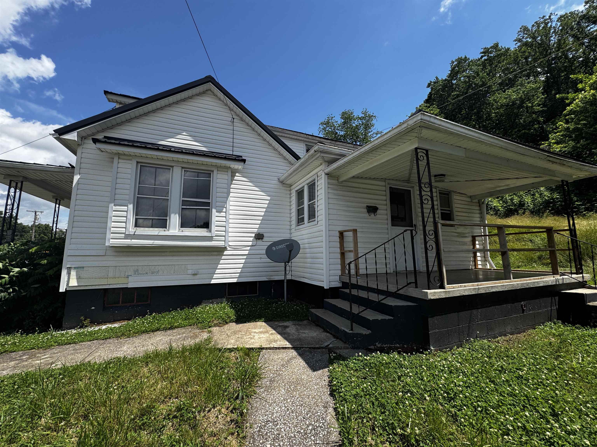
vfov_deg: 85.7
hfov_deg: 102.1
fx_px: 241
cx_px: 298
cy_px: 224
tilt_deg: +7.9
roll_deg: +0.4
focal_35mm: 14
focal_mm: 2.22
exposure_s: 1/1672
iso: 40
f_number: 2.2
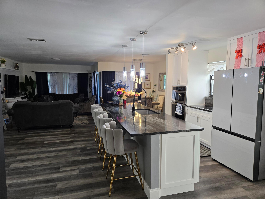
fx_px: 176
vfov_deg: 58.9
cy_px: 100
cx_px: 132
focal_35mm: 23
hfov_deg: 73.9
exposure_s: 1/120
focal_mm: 5.4
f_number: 1.8
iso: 125
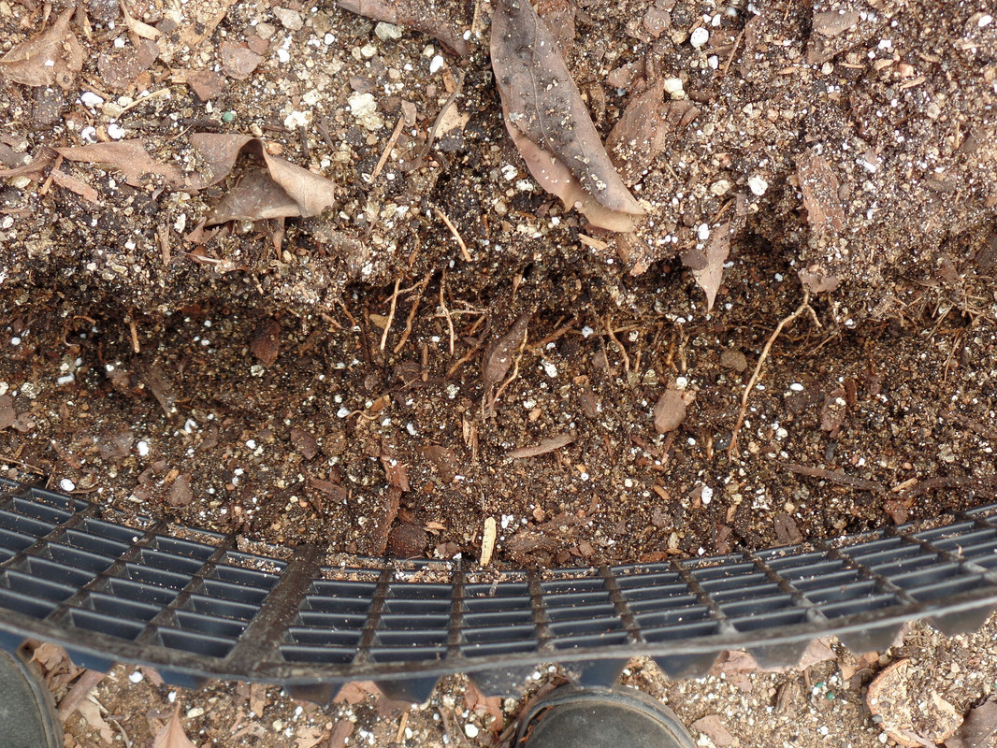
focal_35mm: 64
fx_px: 1844
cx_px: 498
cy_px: 374
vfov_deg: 22.9
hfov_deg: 30.3
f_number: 3.6
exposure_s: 1/125
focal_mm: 11.4
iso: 80
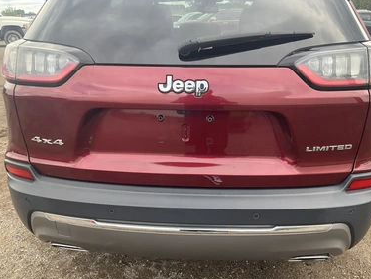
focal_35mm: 31
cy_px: 147
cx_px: 193
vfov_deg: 45.5
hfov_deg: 58.3
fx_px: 332
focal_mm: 3
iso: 20
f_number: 1.8
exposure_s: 1/199
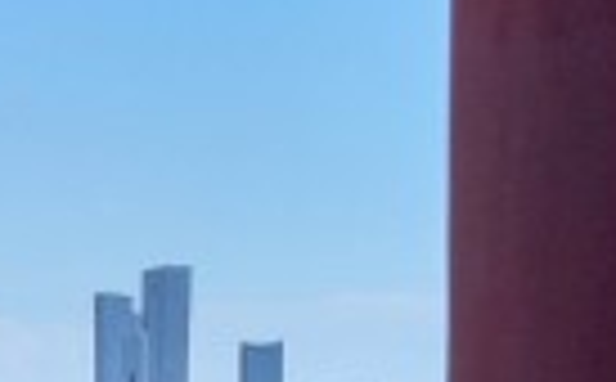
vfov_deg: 4.8
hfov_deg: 6.9
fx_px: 4456
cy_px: 863
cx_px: -1353
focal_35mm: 266
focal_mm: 22
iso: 400
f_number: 6.7
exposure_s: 1/1500
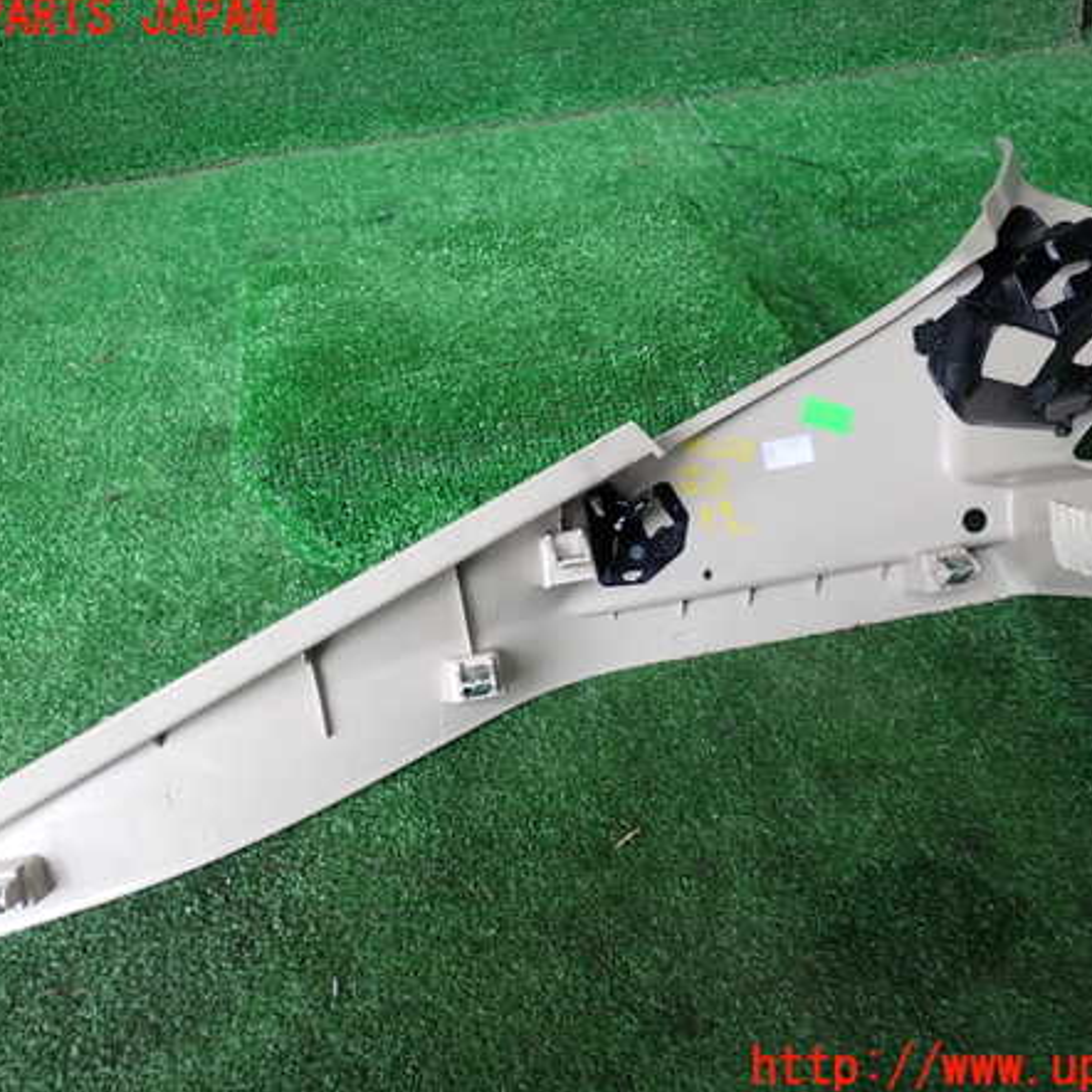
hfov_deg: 46.0
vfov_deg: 46.0
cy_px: 544
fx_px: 1285
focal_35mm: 36
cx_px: 568
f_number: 2.3
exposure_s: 1/125
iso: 160
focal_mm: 5.4
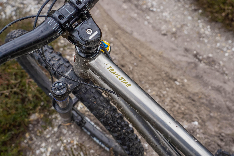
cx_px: 117
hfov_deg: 51.9
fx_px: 240
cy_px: 78
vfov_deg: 35.9
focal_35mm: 37
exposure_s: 1/2000
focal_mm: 37
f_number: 6.3
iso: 2000
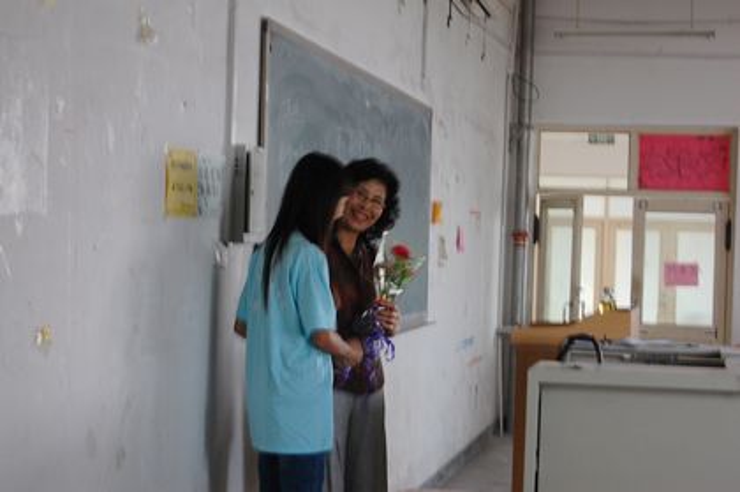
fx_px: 1694
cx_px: 370
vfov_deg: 16.5
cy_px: 246
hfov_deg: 24.6
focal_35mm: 82
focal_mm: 55
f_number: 13
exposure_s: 1/10
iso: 800
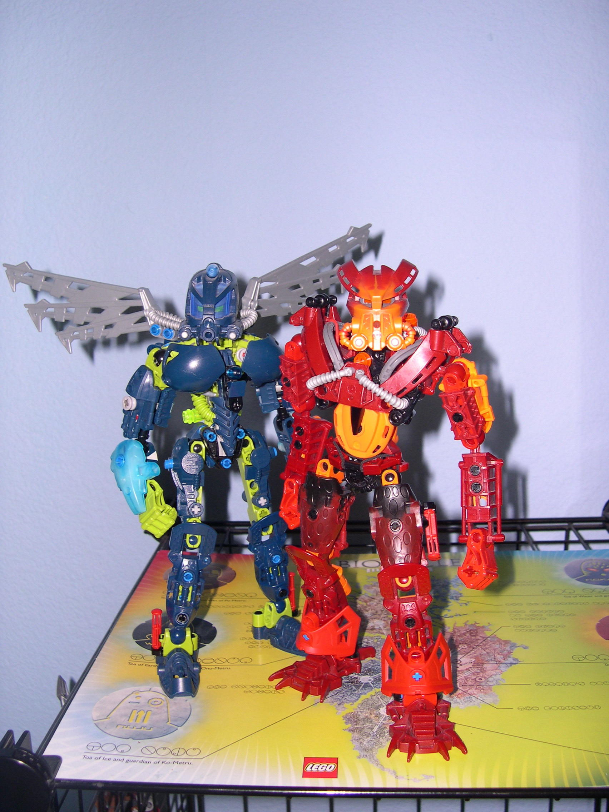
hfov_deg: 37.7
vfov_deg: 49.0
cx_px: 304
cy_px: 406
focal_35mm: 38
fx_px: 891
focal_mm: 8
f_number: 2.8
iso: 100
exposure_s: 1/60
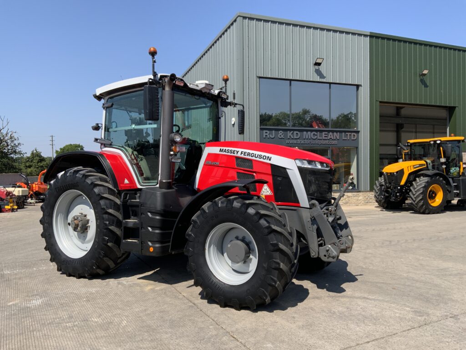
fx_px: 390
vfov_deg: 48.2
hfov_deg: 61.7
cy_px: 175
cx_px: 233
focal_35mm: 29
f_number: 1.8
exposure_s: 1/1377
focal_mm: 3
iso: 16
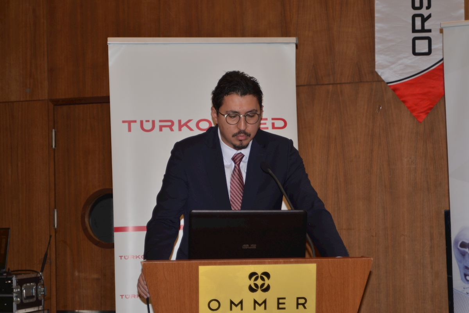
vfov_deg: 16.1
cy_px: 156
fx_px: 1107
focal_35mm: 85
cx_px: 234
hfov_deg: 23.9
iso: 500
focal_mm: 85
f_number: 5.6
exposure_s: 1/60
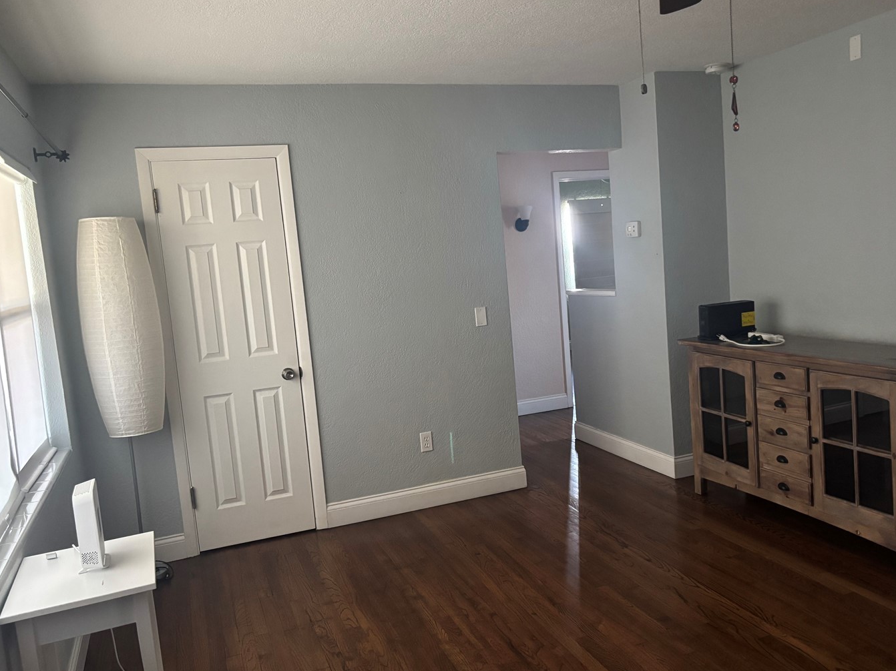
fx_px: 802
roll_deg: +4.3
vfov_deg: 45.4
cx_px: 518
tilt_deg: -5.7
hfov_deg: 58.1
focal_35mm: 31
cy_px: 333
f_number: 1.6
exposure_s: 1/40
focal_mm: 5.96
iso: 640
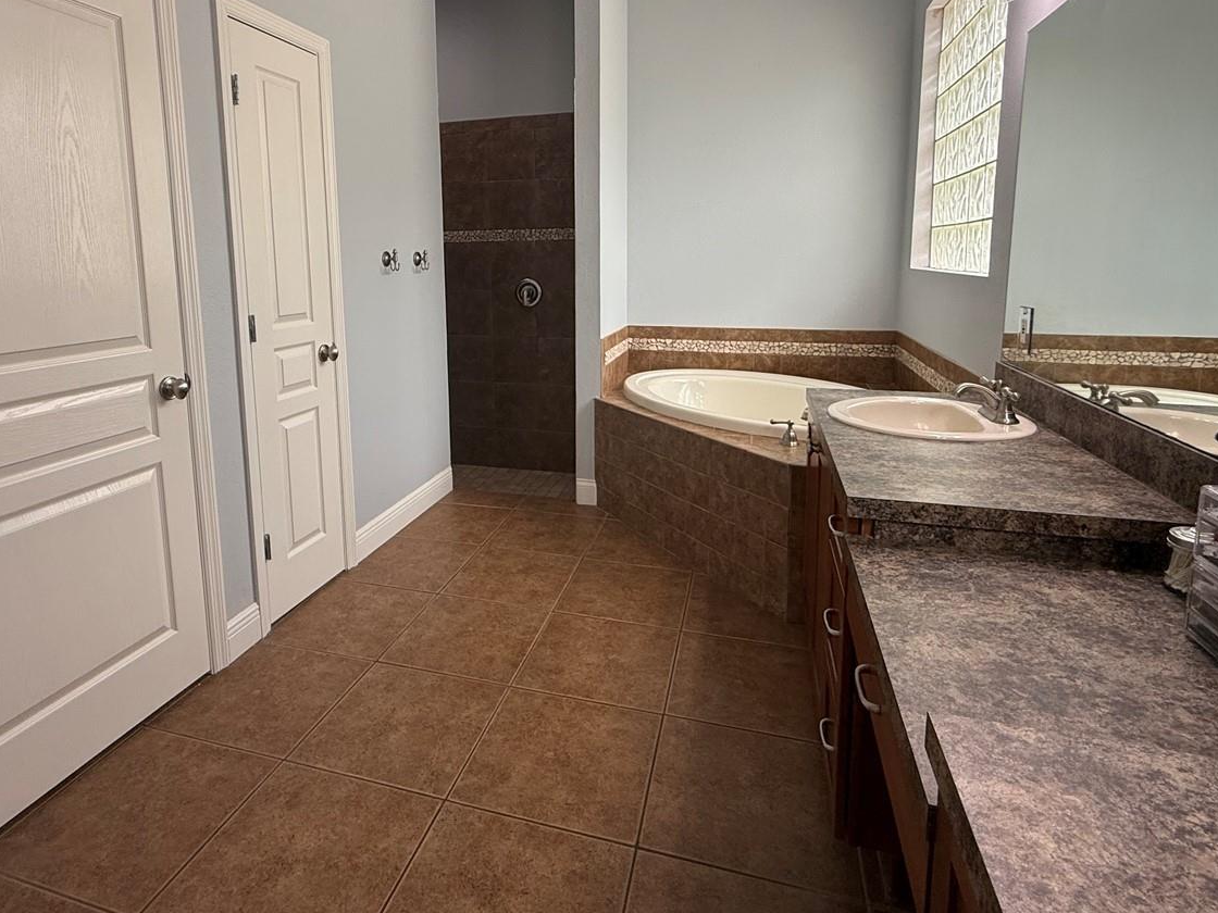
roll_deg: +0.9
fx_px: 704
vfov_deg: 65.1
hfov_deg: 81.4
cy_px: 348
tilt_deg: -9.1
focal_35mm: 20
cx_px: 535
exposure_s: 1/99
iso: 125
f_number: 2.2
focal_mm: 2.22
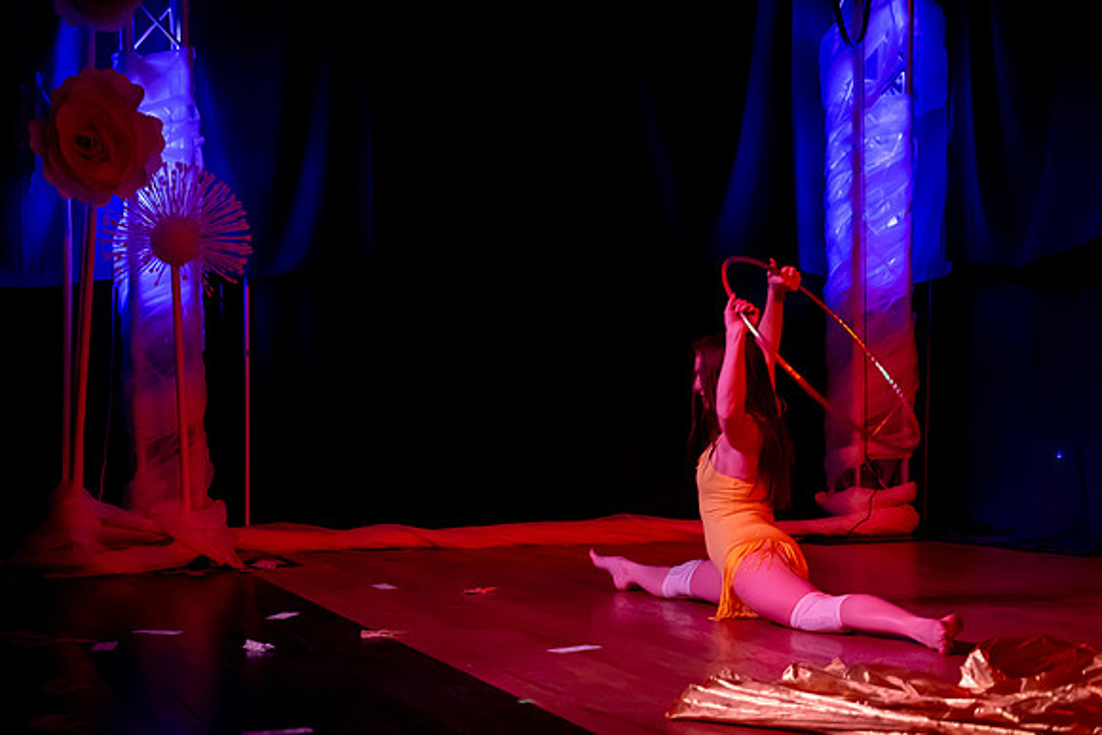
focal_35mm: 63
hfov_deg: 31.4
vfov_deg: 21.3
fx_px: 1941
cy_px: 502
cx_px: 349
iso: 3200
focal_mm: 45
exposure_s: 1/160
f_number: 2.8
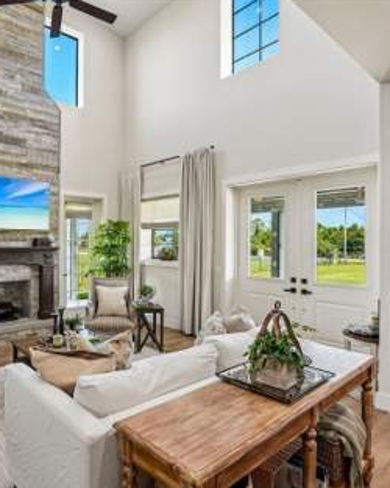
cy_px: 241
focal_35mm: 23
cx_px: 105
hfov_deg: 58.1
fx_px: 332
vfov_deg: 72.6
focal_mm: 16
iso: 400
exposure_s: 1/40
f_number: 8
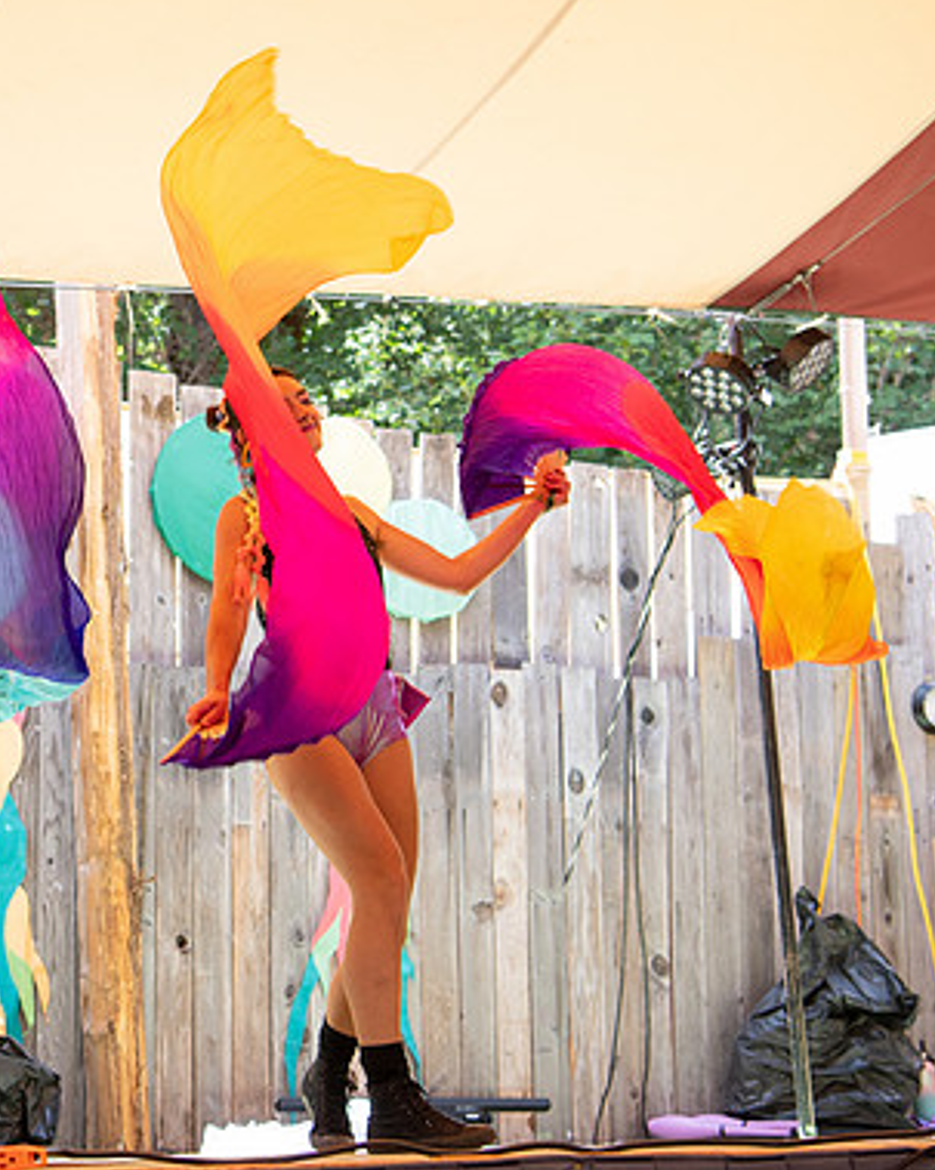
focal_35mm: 80
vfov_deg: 23.8
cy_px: 466
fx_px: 2768
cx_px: -22
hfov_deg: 18.6
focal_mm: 40
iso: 400
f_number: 4
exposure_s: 1/640
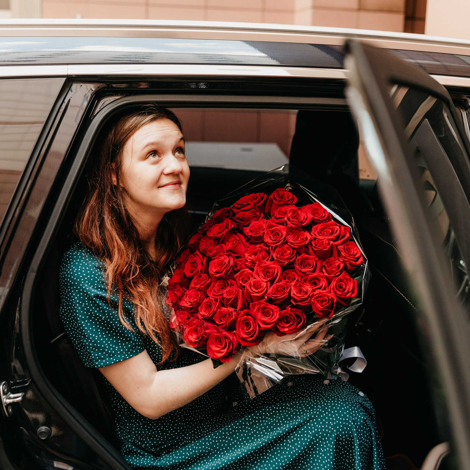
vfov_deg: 37.6
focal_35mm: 45
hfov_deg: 37.5
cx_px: 248
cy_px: 234
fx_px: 691
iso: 1250
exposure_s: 1/160
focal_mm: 35
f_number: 2.8
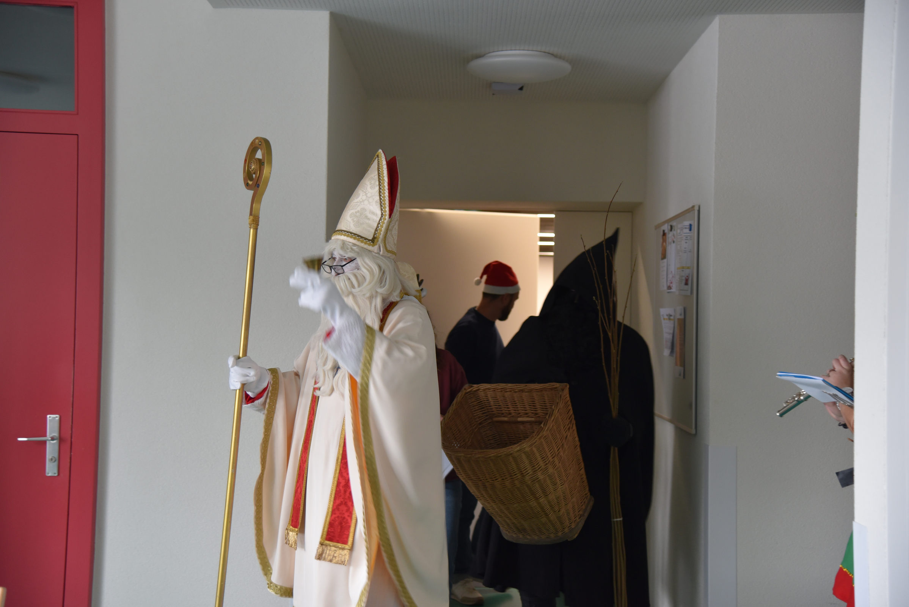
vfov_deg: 24.6
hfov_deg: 36.2
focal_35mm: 55
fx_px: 1389
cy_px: 304
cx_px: 454
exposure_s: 1/60
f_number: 4
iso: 1250
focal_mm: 55
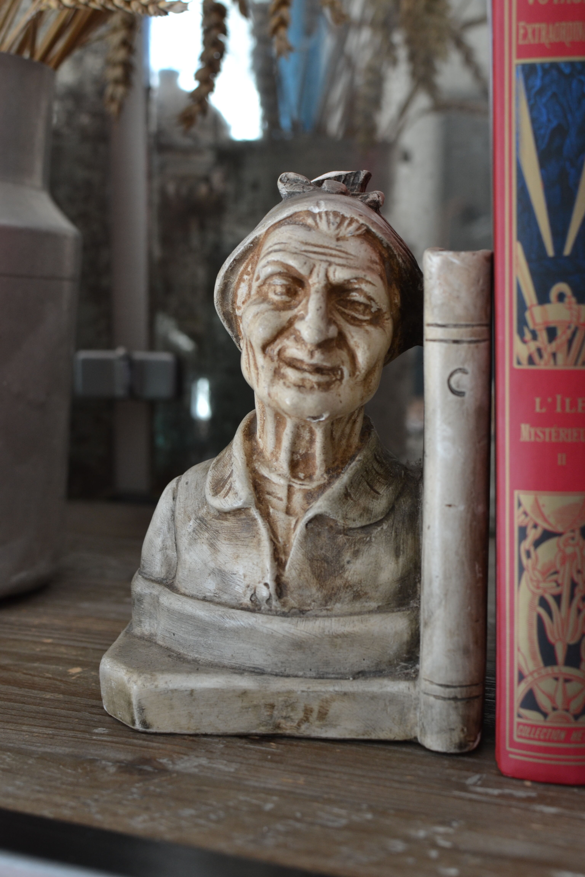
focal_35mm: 52
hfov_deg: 25.8
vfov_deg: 37.9
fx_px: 1280
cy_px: 438
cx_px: 292
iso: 400
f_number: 4.5
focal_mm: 35
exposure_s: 1/80
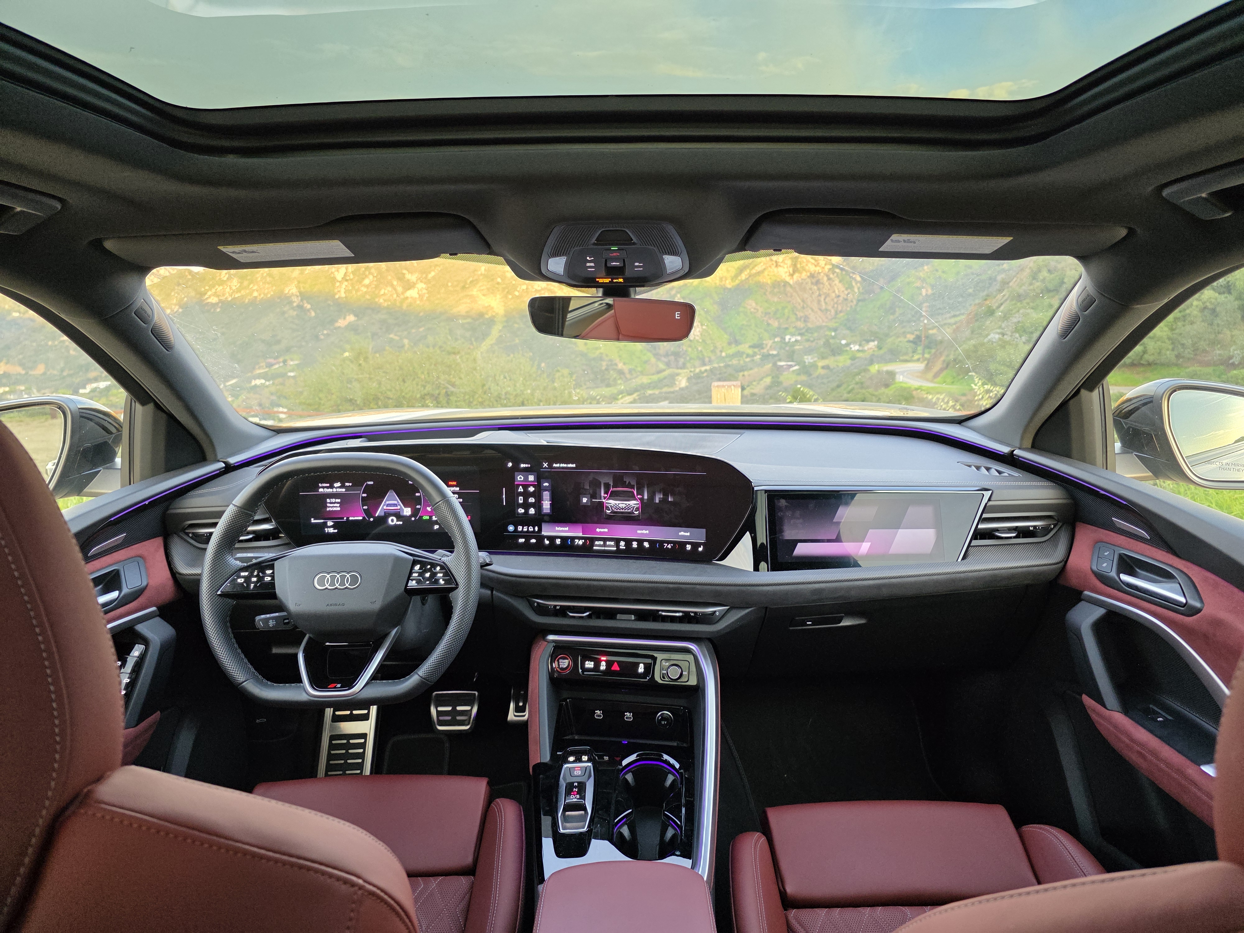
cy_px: 466
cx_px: 622
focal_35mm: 23
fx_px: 827
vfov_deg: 58.9
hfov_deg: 73.9
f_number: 1.7
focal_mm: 6.3
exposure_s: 1/120
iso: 250
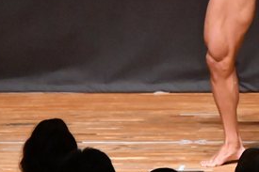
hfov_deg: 2.7
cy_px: -25
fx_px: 5479
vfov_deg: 1.8
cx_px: 277
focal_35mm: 762
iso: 12800
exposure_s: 1/400
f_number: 5.6
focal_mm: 180
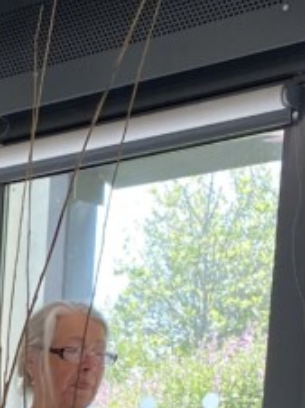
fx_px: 1389
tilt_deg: -6.0
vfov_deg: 14.9
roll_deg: -1.1
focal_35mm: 118
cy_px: 691
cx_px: -368
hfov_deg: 11.0
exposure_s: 1/122
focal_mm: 4.25
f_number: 1.8
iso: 40
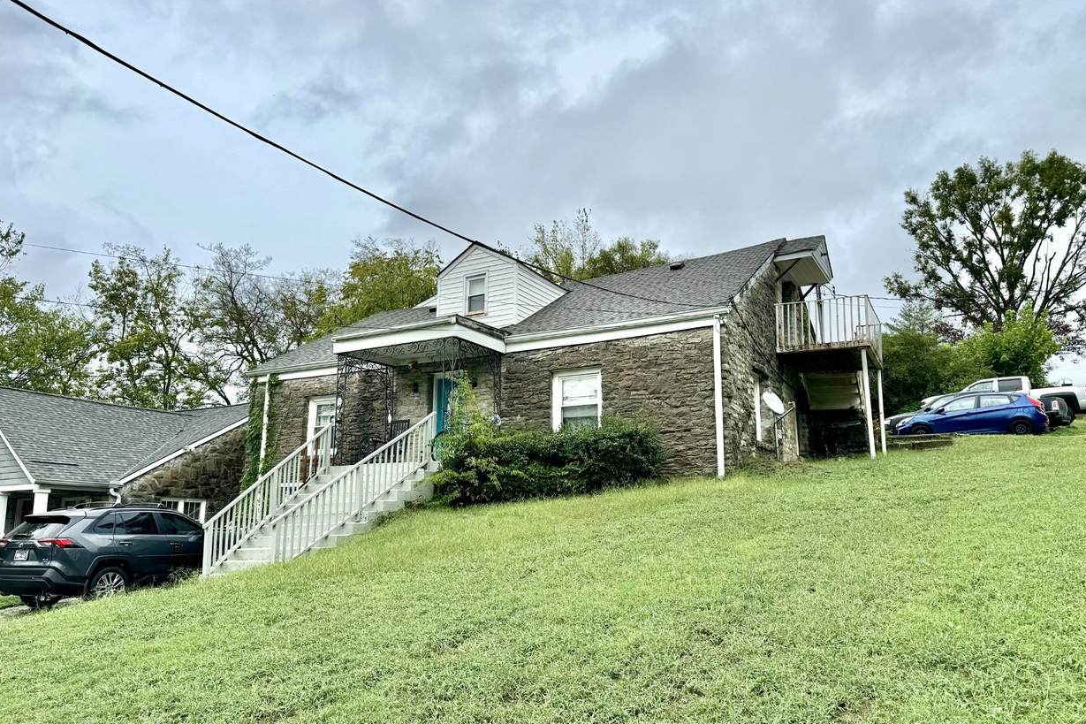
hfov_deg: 69.4
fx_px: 784
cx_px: 529
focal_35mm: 26
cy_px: 383
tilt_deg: +10.3
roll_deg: -0.9
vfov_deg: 49.5
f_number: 1.78
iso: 80
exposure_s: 1/3802
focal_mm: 6.76
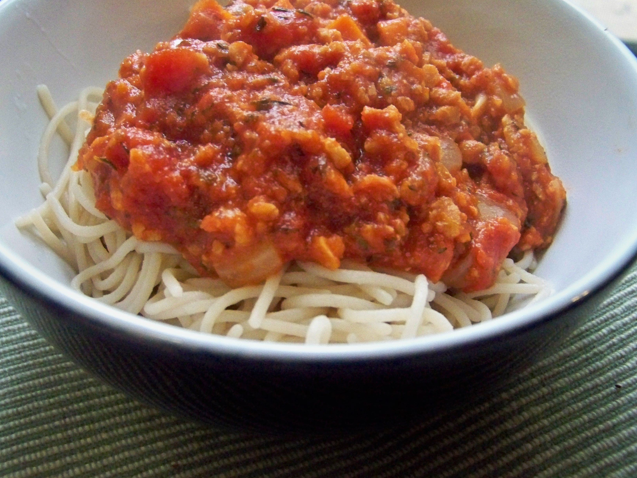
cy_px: 237
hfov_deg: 50.1
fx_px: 681
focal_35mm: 37
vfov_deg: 38.7
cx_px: 301
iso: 1250
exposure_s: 1/30
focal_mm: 5.85
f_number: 2.8
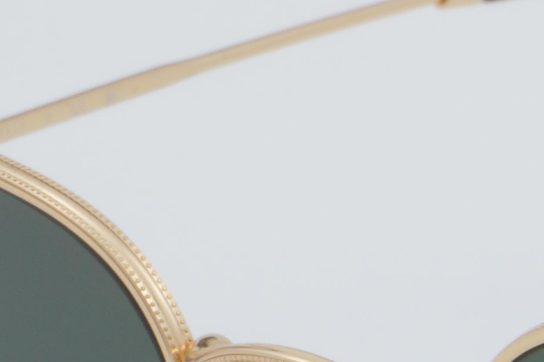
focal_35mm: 361
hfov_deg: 5.6
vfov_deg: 3.8
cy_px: 549
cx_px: 952
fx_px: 5454
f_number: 32
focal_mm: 50
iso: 100
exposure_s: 1/4
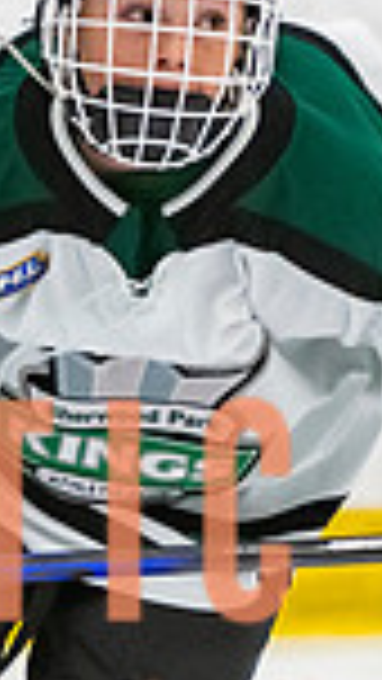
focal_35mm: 1108
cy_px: 554
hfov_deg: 1.1
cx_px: 271
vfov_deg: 1.9
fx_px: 19941
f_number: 3.2
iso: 2000
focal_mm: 175
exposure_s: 1/640
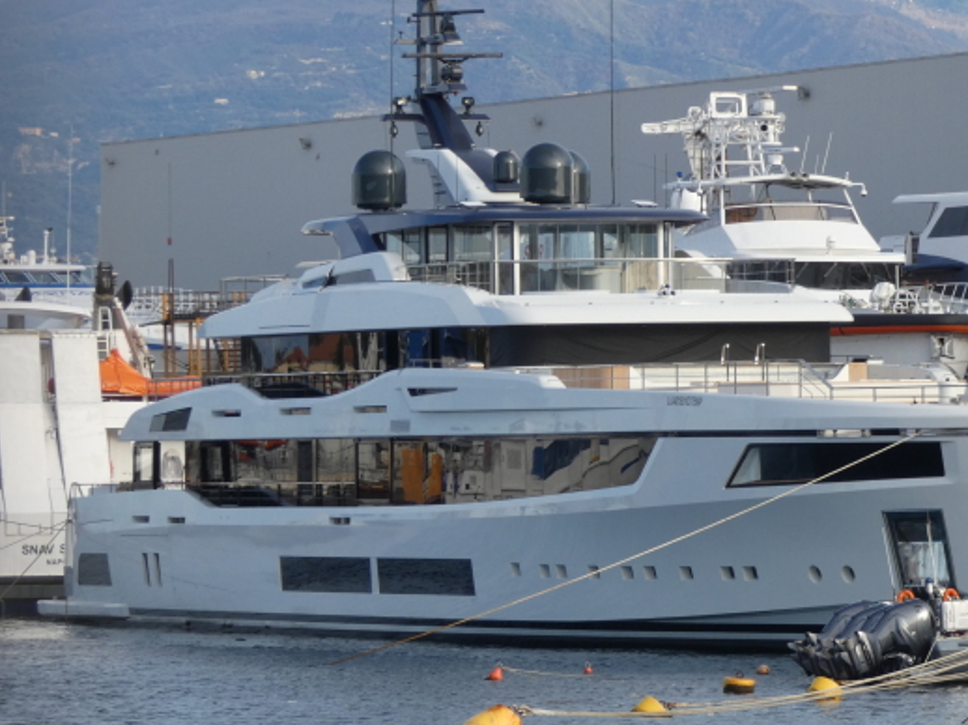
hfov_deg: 6.1
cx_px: 611
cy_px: 351
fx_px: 9112
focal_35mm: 326
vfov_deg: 4.6
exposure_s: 1/250
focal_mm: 37.8
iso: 100
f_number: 5.5
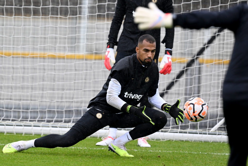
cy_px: 83
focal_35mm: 400
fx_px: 2756
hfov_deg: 5.2
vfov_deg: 3.4
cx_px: 124
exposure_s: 1/1250
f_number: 4
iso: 640
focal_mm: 400
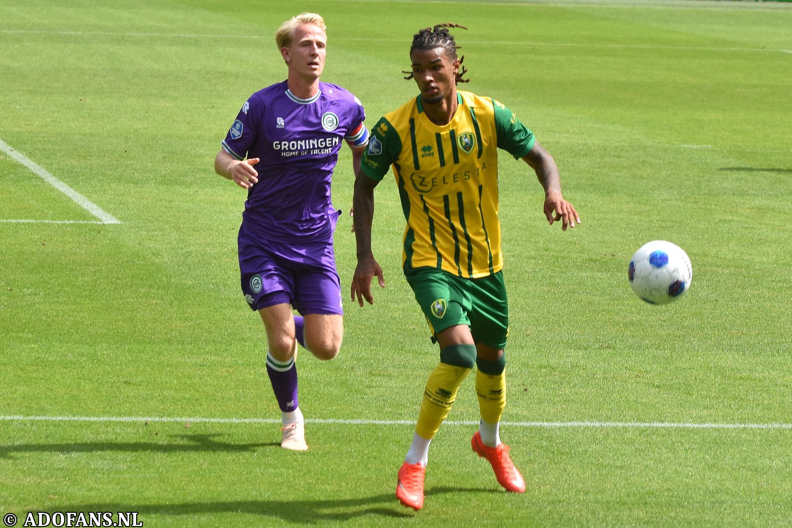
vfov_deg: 9.6
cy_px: 264
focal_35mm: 142
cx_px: 396
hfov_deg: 14.4
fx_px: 3135
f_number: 4
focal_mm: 95
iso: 250
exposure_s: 1/1000
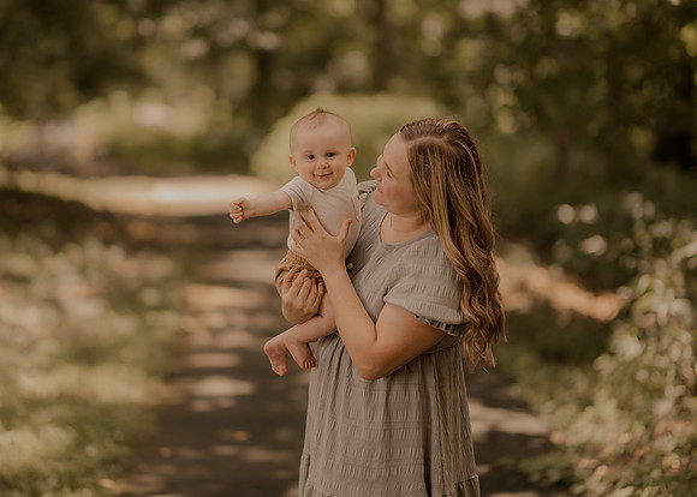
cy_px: 229
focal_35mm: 96
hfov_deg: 20.8
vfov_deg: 14.9
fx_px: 1899
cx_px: 295
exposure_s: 1/1000
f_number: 1.4
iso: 160
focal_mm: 85
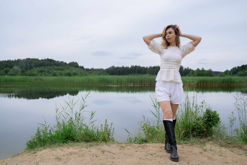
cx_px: 124
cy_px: 82
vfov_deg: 44.4
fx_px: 202
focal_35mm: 29
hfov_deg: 62.9
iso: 160
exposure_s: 1/400
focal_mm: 28
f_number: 3.5
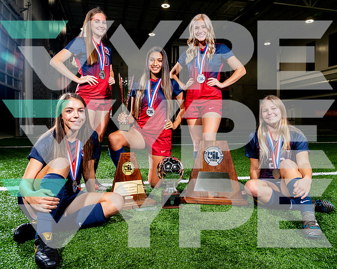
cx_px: 170
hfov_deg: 64.0
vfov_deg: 53.1
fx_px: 269
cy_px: 134
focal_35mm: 27
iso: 100
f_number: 5.6
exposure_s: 1/125
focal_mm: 24
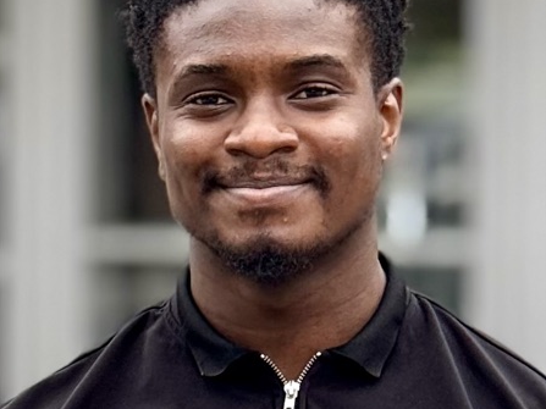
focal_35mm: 161
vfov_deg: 9.2
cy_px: 127
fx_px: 2539
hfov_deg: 12.3
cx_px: 272
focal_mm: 15.66
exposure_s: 1/239
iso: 64
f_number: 2.8
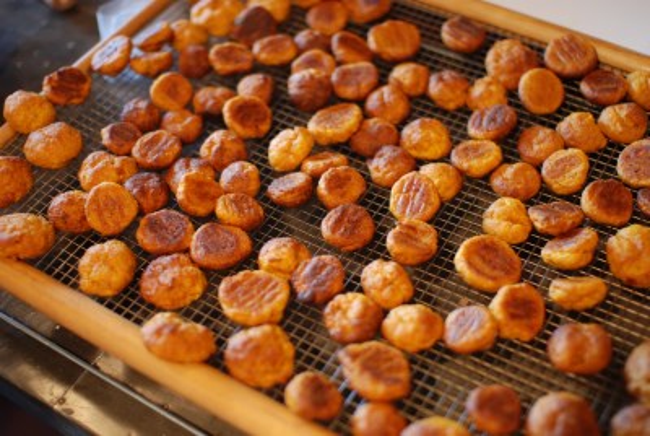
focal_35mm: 45
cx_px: 325
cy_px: 218
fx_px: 814
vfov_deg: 30.0
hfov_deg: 43.5
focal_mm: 30
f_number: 1.4
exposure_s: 1/50
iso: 200
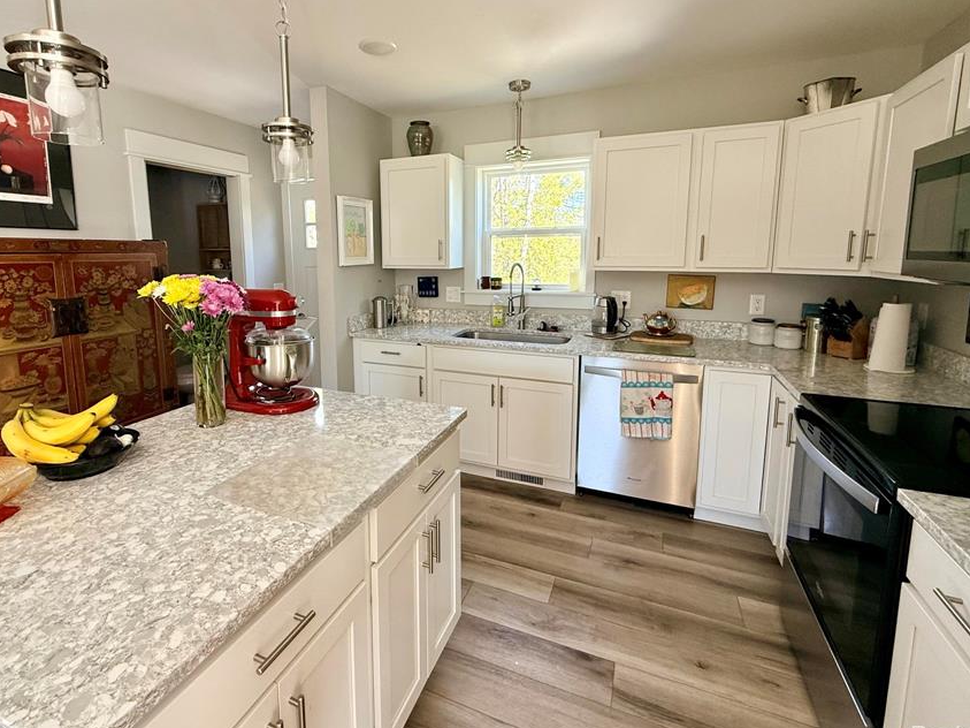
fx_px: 476
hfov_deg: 90.8
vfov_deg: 74.3
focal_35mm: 17
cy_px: 311
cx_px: 438
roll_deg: -0.4
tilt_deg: -6.9
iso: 160
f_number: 2.2
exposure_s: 1/99
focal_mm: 2.22
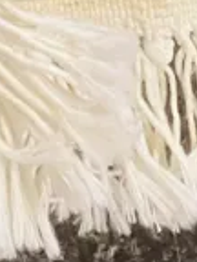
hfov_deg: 6.9
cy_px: -586
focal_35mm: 199
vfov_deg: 8.1
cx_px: -345
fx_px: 1510
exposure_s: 1/50
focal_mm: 3.99
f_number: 1.8
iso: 200
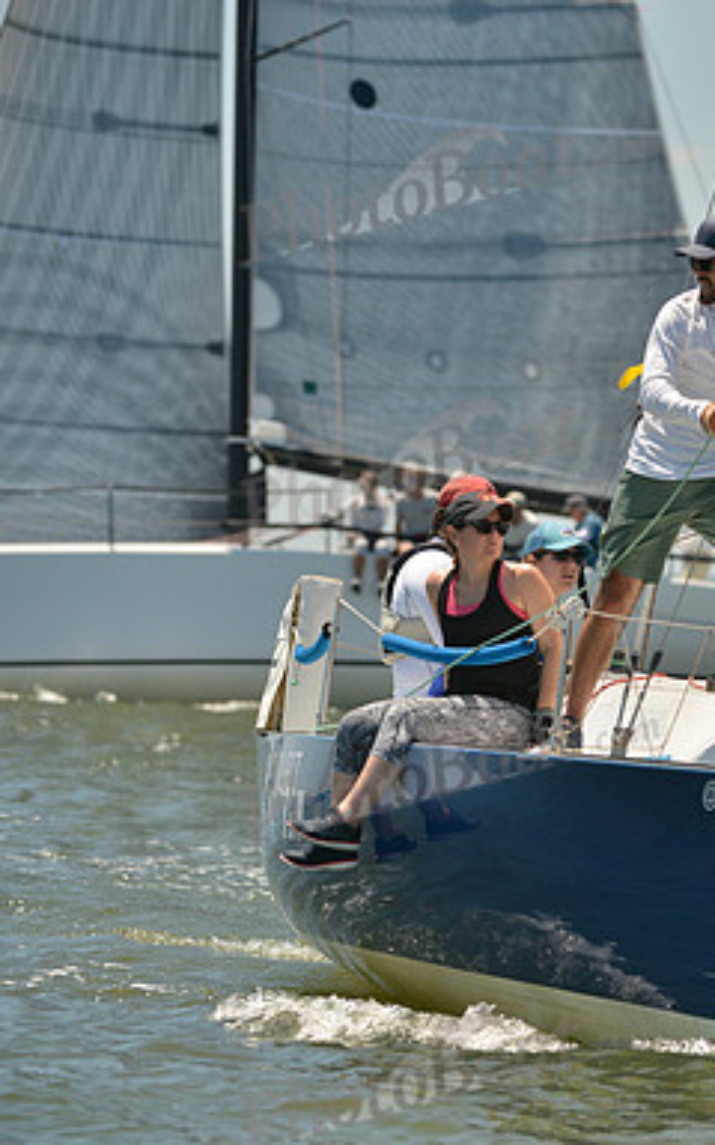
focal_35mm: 308
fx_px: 9603
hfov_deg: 4.3
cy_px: 574
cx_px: 816
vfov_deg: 6.8
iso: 200
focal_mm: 200
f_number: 5
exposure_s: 1/1600
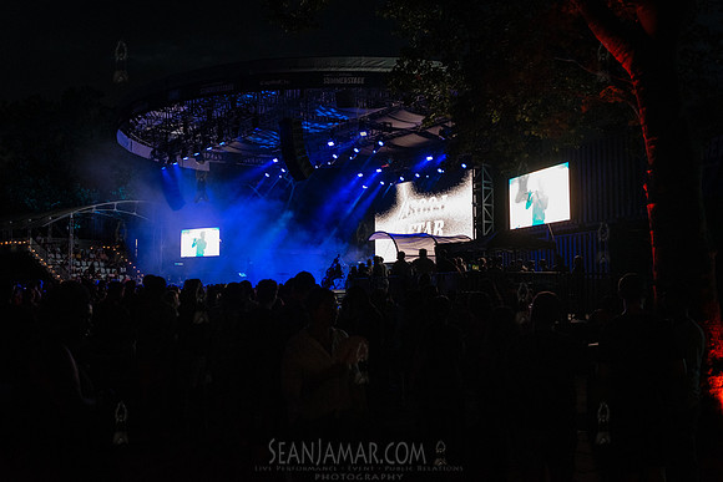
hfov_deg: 53.6
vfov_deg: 37.3
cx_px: 362
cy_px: 241
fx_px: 715
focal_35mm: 36
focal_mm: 34
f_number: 4
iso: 5000
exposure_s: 1/400
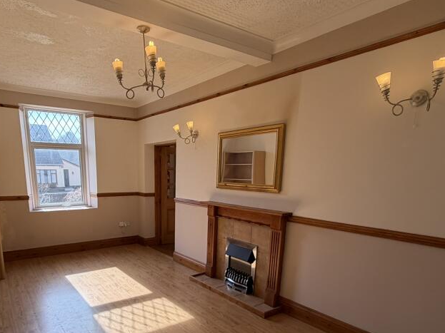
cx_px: 184
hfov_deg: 73.3
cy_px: 232
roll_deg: -0.4
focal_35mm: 23
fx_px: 296
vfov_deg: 57.0
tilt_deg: -12.0
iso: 50
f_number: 2.2
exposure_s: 1/361
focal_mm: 2.22
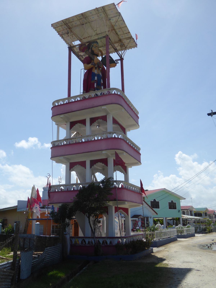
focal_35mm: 34
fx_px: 283
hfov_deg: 41.8
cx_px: 108
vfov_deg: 54.0
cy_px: 144
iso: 80
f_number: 3.6
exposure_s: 1/1300
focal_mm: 5.8
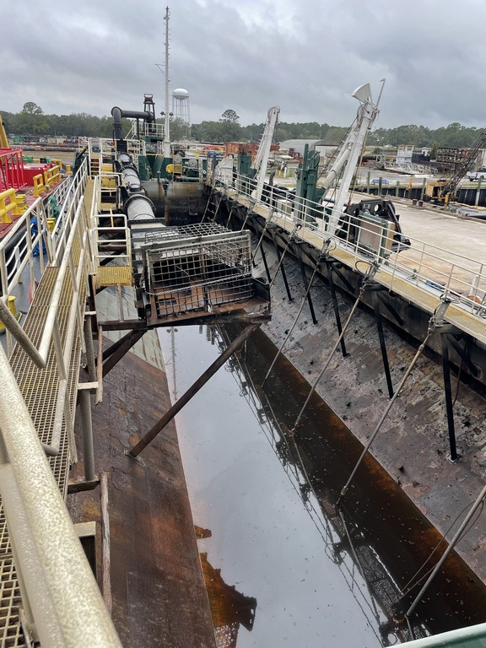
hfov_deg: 53.1
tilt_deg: -19.7
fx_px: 487
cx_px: 243
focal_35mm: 26
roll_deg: -1.4
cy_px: 324
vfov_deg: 67.3
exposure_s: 1/313
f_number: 1.6
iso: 32
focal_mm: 4.2
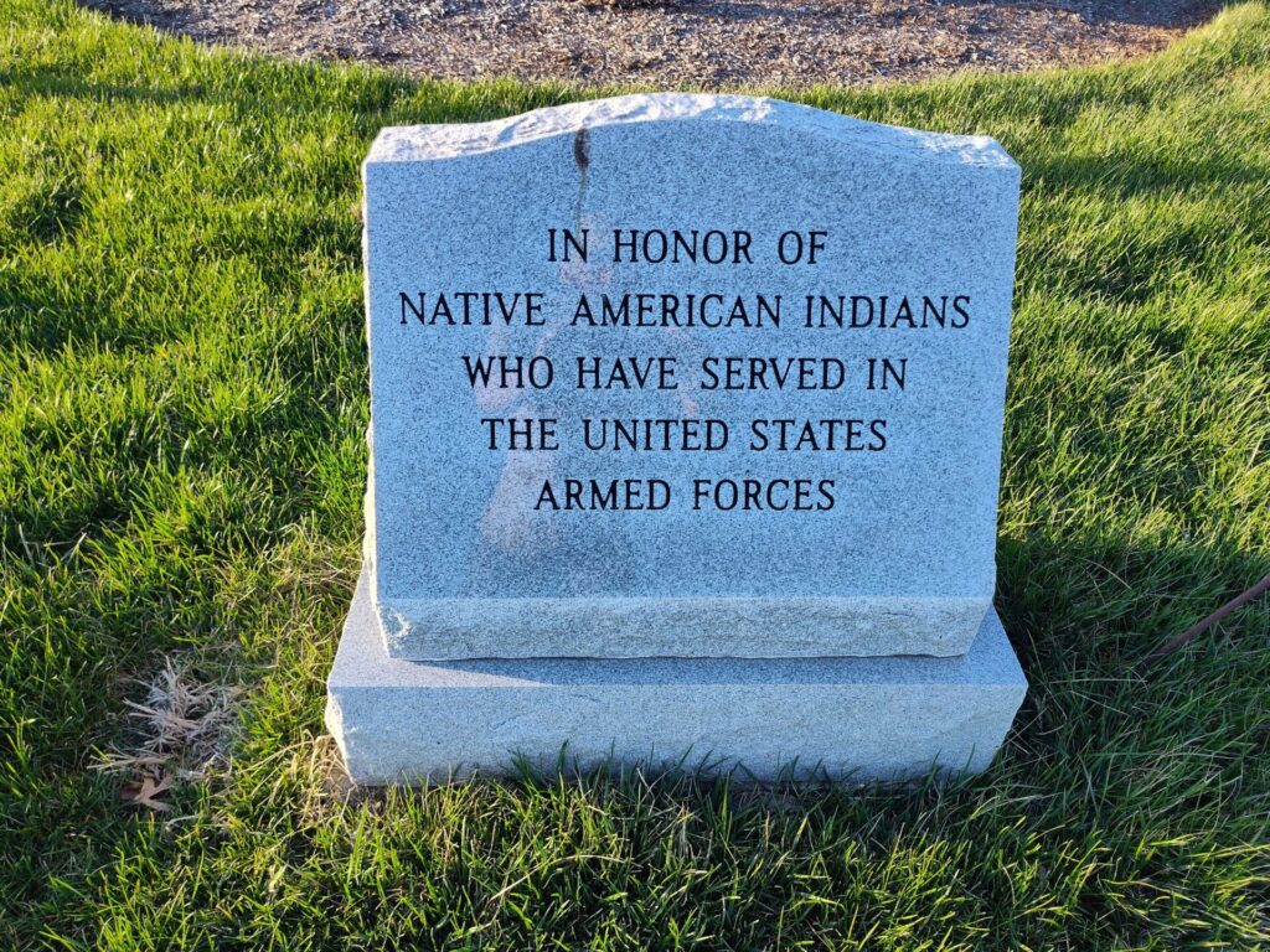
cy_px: 476
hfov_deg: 73.9
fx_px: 844
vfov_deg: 58.9
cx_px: 635
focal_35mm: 23
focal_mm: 5.56
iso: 100
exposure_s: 1/227
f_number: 1.8
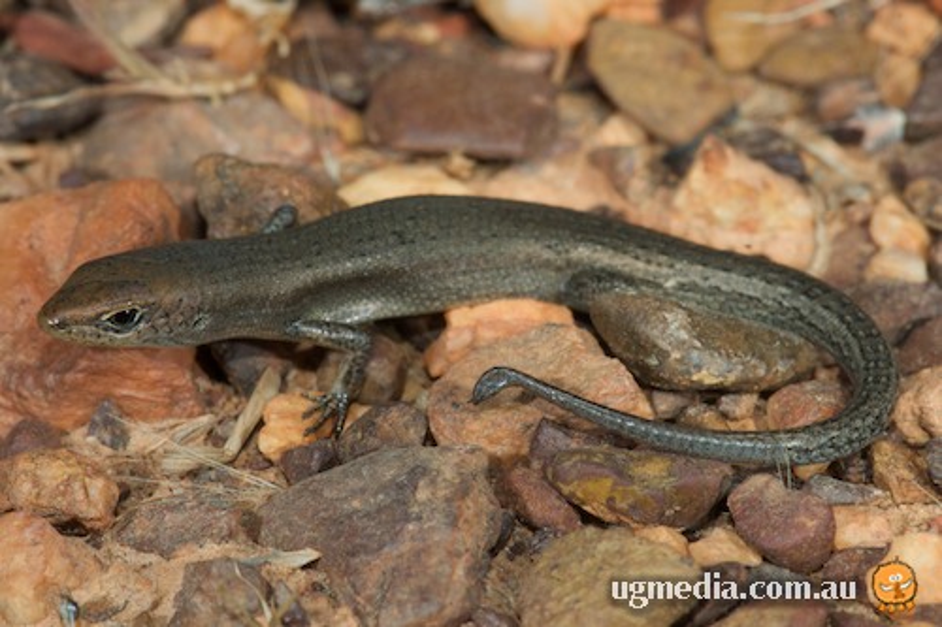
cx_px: 471
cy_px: 314
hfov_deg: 13.0
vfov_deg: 8.7
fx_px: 4120
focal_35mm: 158
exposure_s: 1/125
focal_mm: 105
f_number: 22
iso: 200
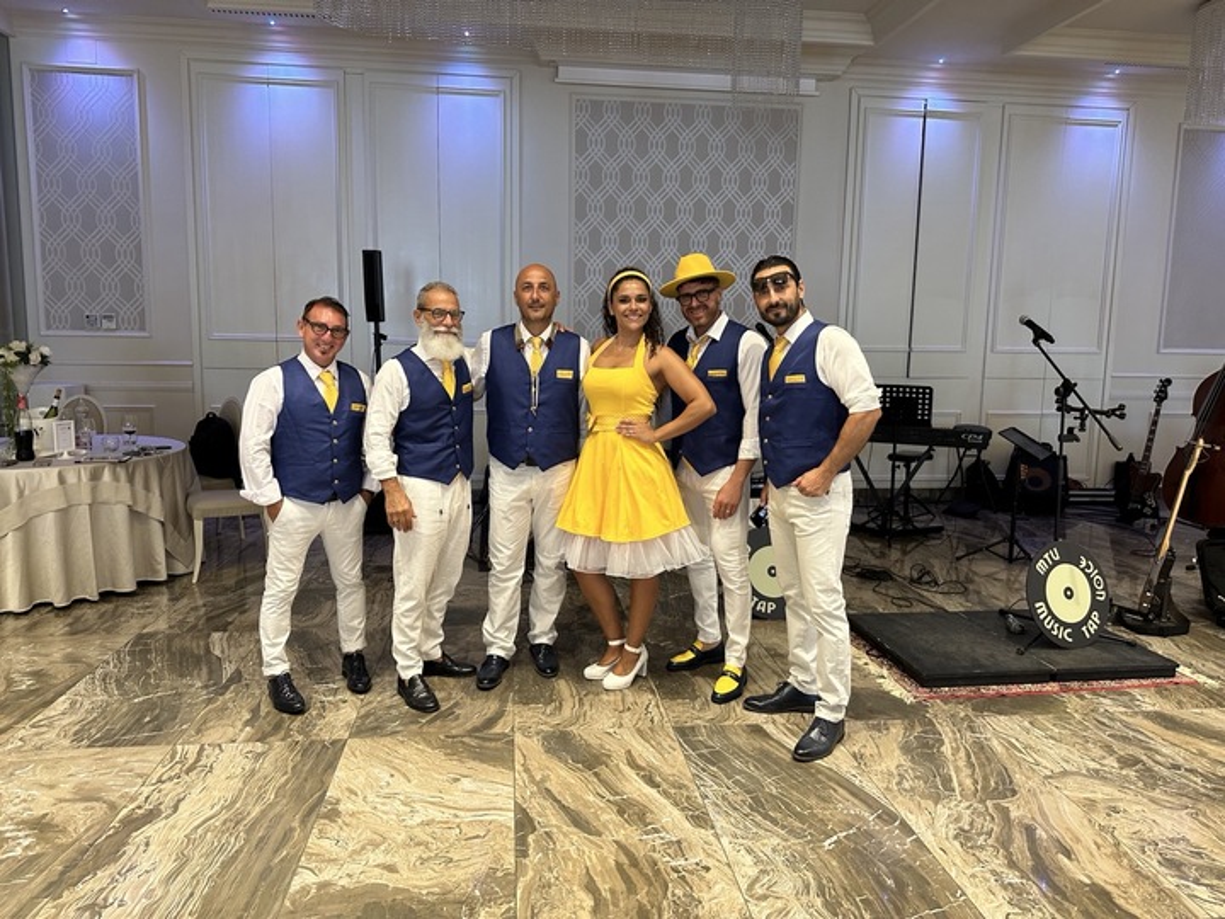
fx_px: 849
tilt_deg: -7.7
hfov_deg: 71.6
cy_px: 460
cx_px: 612
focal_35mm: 24
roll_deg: -1.3
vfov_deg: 56.8
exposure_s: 1/50
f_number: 1.78
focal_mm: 6.86
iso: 160
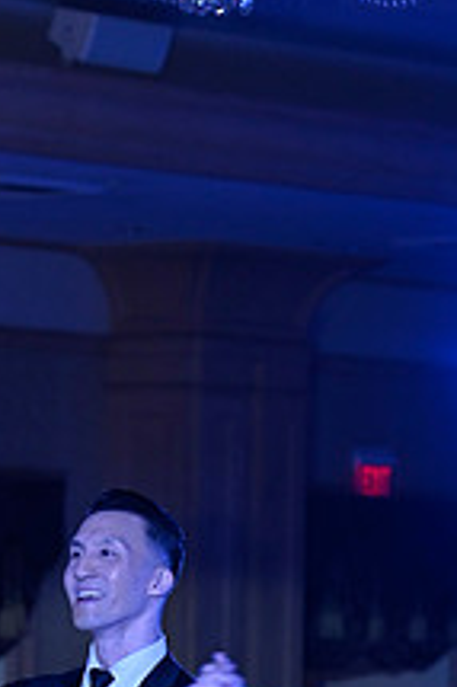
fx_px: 5664
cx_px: -97
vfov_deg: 6.9
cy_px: 866
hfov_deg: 4.6
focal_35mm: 297
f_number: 4
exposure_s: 1/200
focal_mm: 110
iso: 1600
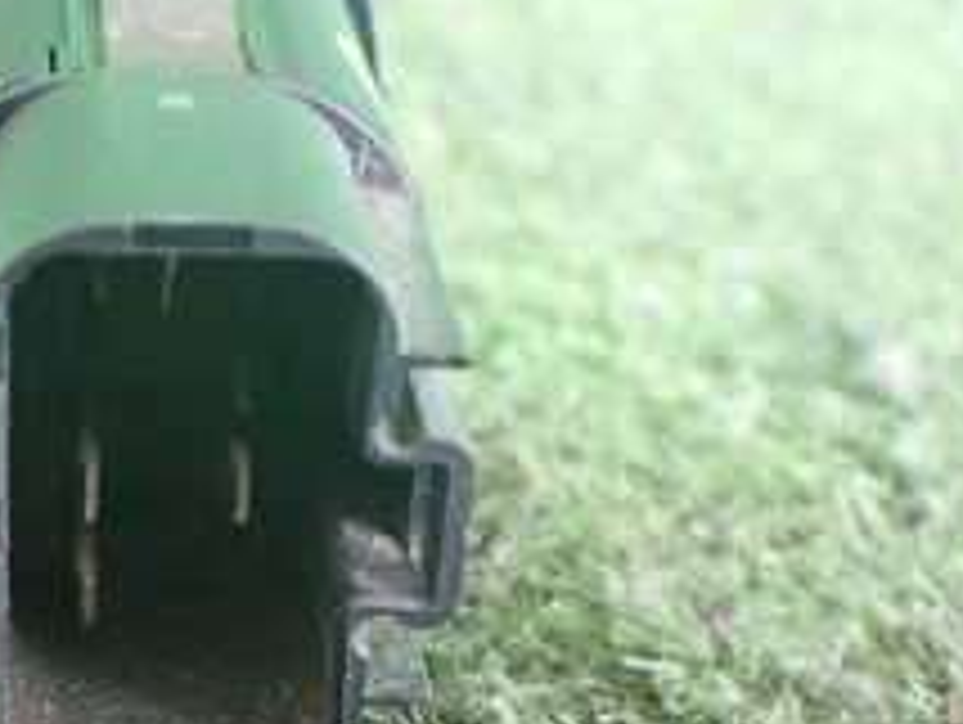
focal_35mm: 84
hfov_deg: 23.0
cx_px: 212
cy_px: 468
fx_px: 2339
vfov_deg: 17.6
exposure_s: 1/50
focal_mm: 5.4
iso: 800
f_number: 2.3
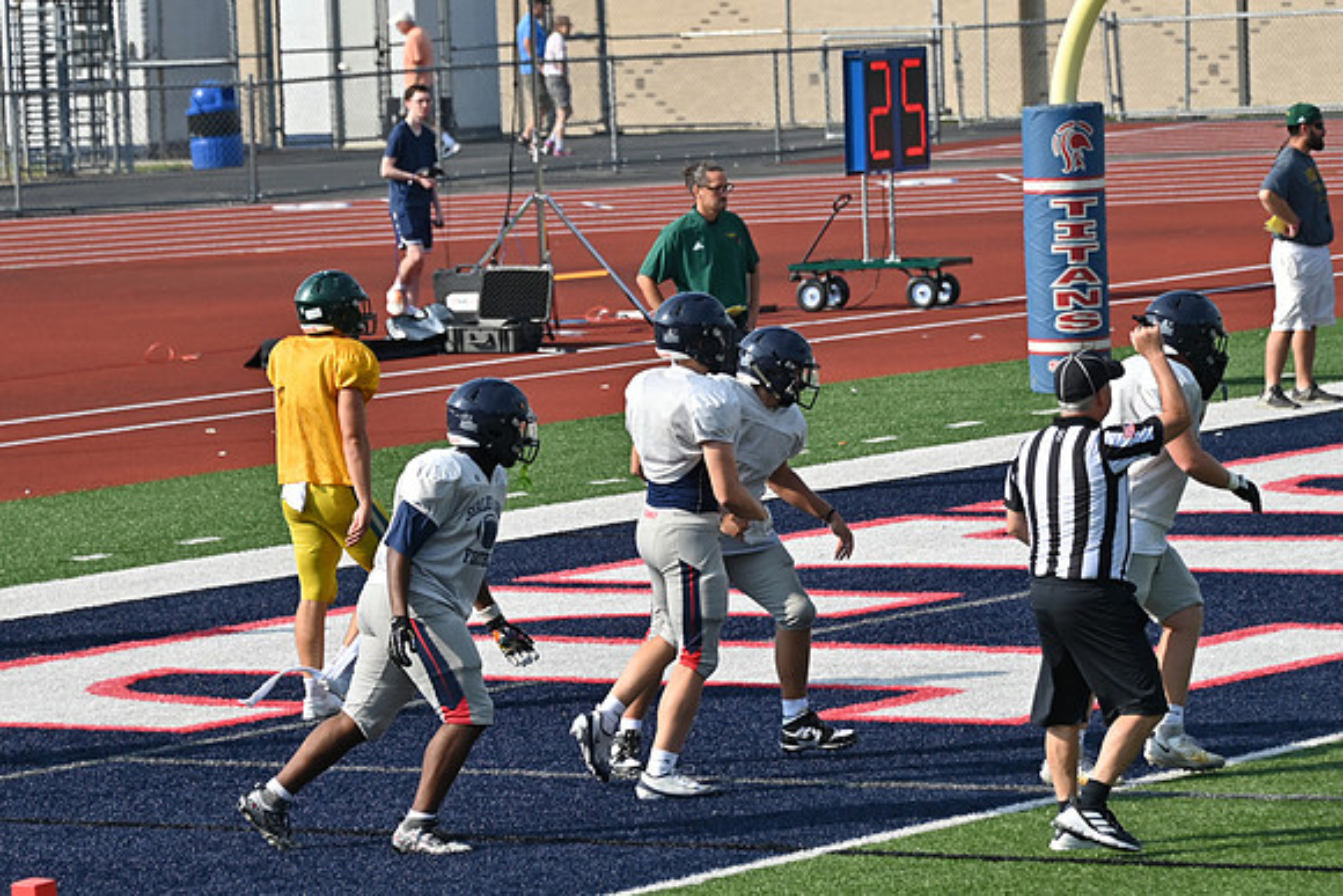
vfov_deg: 6.1
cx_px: 672
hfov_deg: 9.1
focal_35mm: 225
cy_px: 448
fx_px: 8395
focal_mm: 150
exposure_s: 1/800
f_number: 5.6
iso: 125
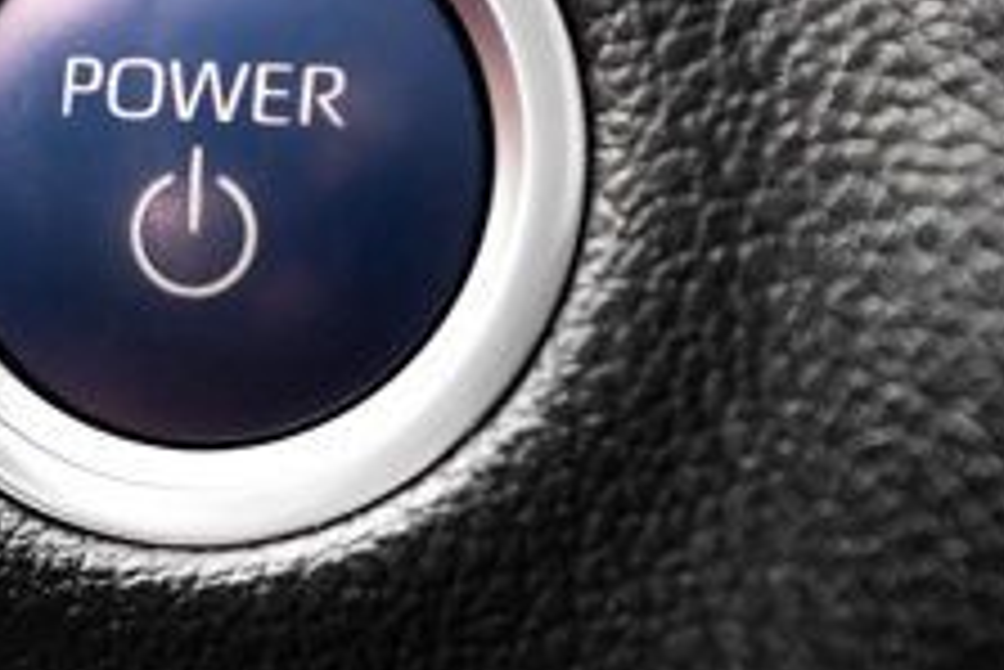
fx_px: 4493
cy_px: 191
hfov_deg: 12.7
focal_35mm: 161
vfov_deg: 8.5
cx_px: 243
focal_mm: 56
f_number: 3.5
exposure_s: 1/250
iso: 800
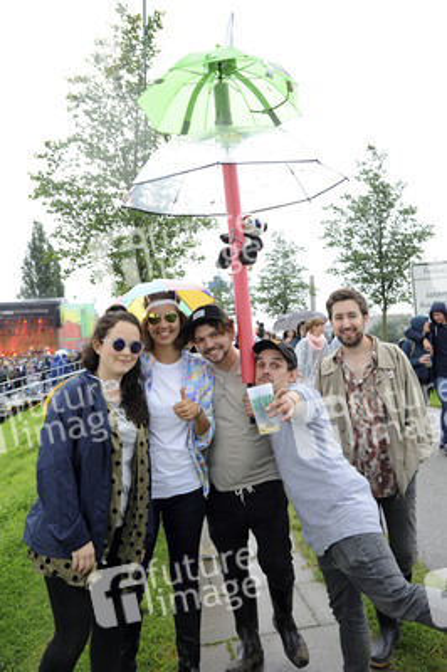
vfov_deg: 62.0
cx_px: 224
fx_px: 560
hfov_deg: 43.5
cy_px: 336
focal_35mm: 30
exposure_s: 1/125
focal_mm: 30
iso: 800
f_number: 4.5
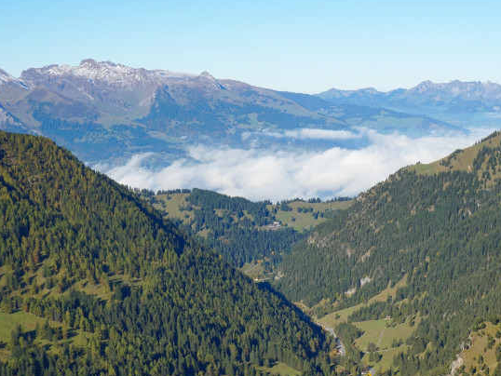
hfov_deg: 27.5
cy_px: 228
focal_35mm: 71
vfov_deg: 20.8
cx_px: 273
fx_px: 1024
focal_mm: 33
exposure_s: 1/100
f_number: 14
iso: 100
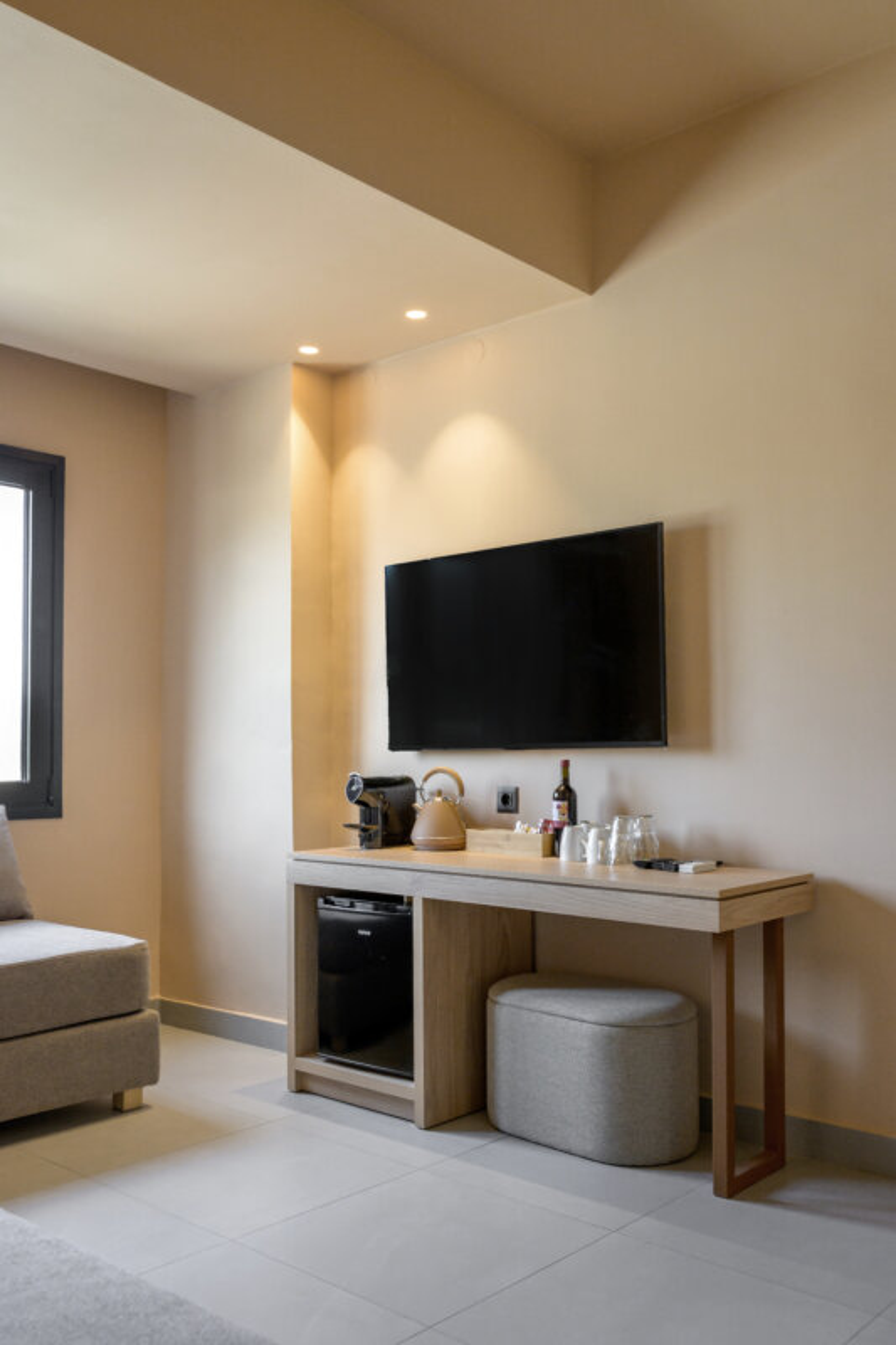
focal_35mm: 32
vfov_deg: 59.5
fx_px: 1176
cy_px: 672
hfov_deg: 41.7
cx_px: 448
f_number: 7.1
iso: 1600
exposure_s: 1/100
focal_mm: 31.5
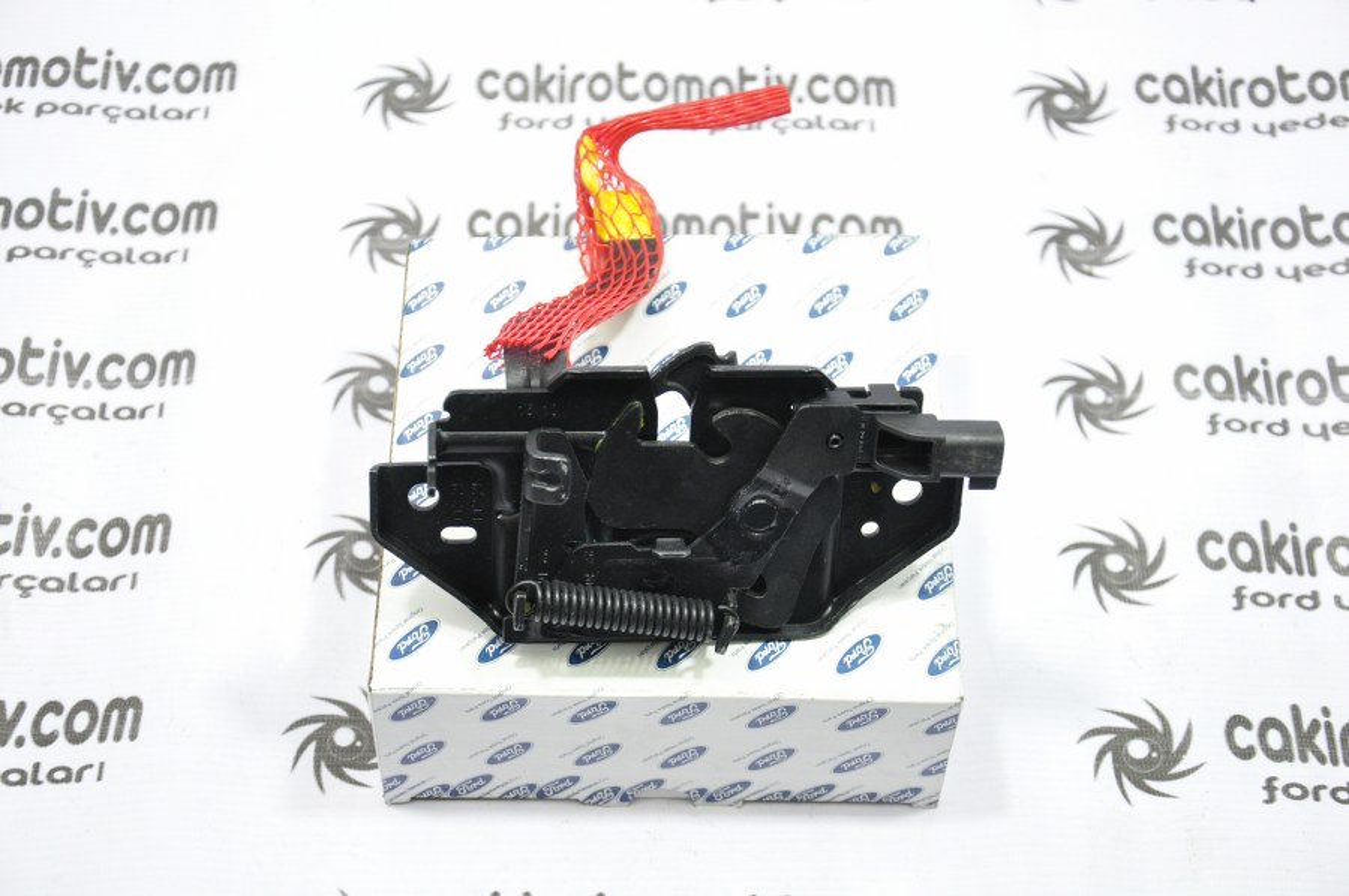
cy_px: 448
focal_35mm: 72
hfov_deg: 28.1
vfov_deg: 18.9
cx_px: 674
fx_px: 2695
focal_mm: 48
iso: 800
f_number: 4.8
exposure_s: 1/40
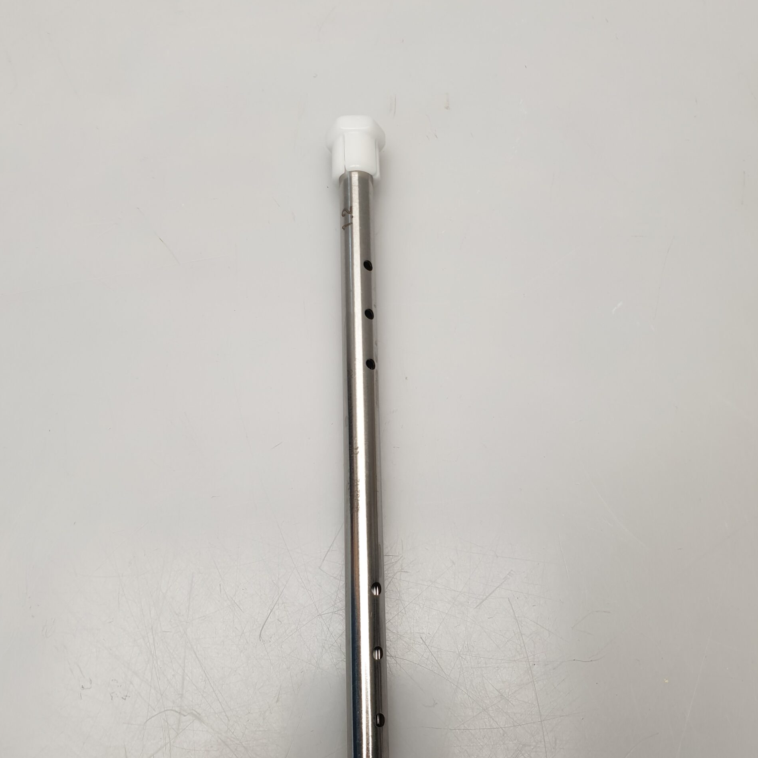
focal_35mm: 31
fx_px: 768
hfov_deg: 52.5
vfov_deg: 52.3
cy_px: 440
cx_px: 380
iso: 64
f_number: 2.4
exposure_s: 1/50
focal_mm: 4.3
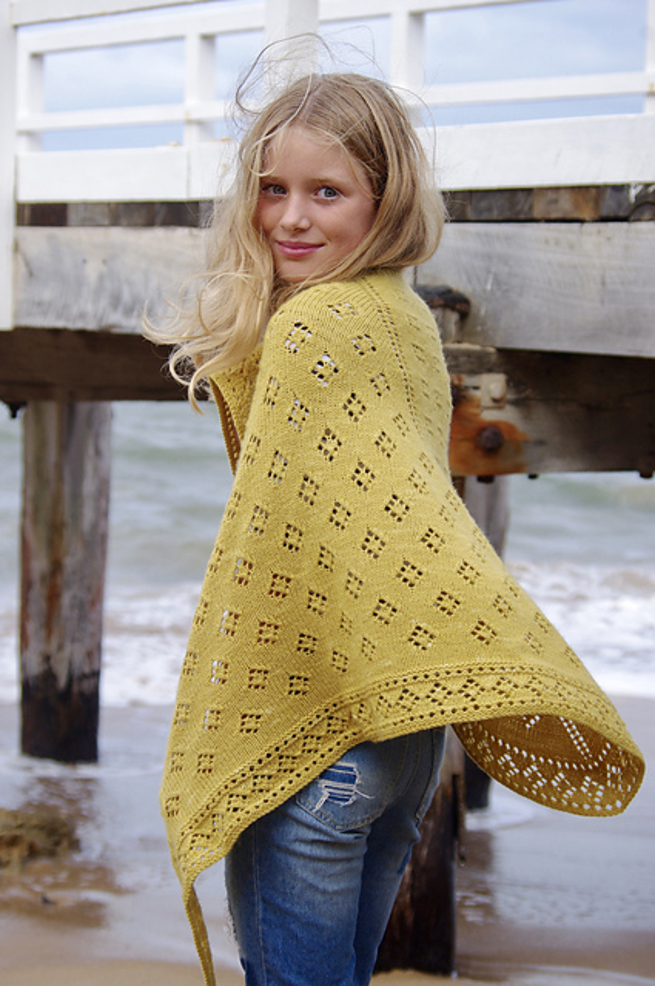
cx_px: 328
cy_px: 493
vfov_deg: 23.4
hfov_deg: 15.7
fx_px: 2381
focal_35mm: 87
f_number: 5.6
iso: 400
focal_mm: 57.5
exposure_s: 1/1000
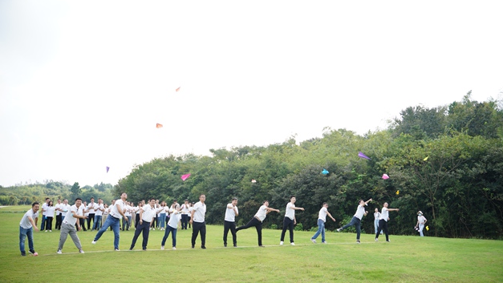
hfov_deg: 62.6
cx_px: 256
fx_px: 414
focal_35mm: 31
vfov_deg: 37.8
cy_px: 143
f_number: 2.8
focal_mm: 29
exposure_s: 1/1600
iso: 250
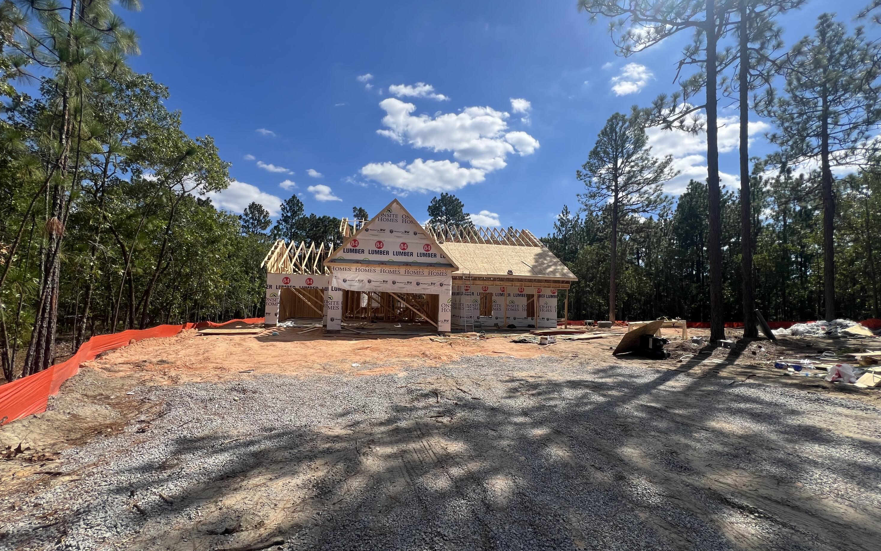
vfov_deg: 78.6
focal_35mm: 14
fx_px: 336
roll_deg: -1.3
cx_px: 440
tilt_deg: +3.9
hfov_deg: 105.3
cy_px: 278
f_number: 1.8
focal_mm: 1.57
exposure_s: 1/2660
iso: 32
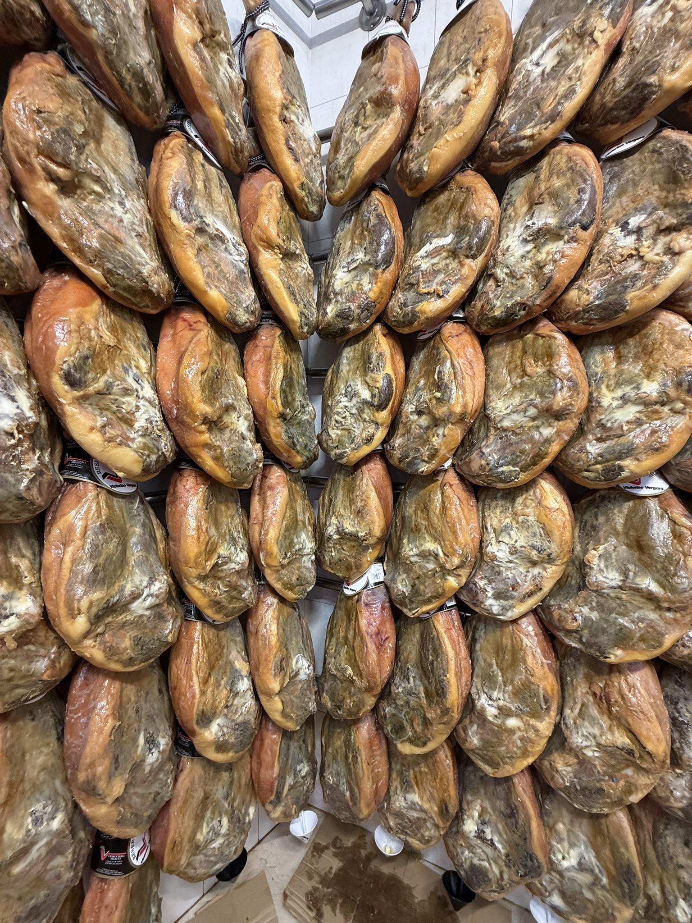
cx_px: 346
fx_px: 373
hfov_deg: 85.7
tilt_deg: -5.8
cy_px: 462
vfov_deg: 102.1
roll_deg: -1.5
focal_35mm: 14
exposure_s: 1/100
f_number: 2.2
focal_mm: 2.22
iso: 250
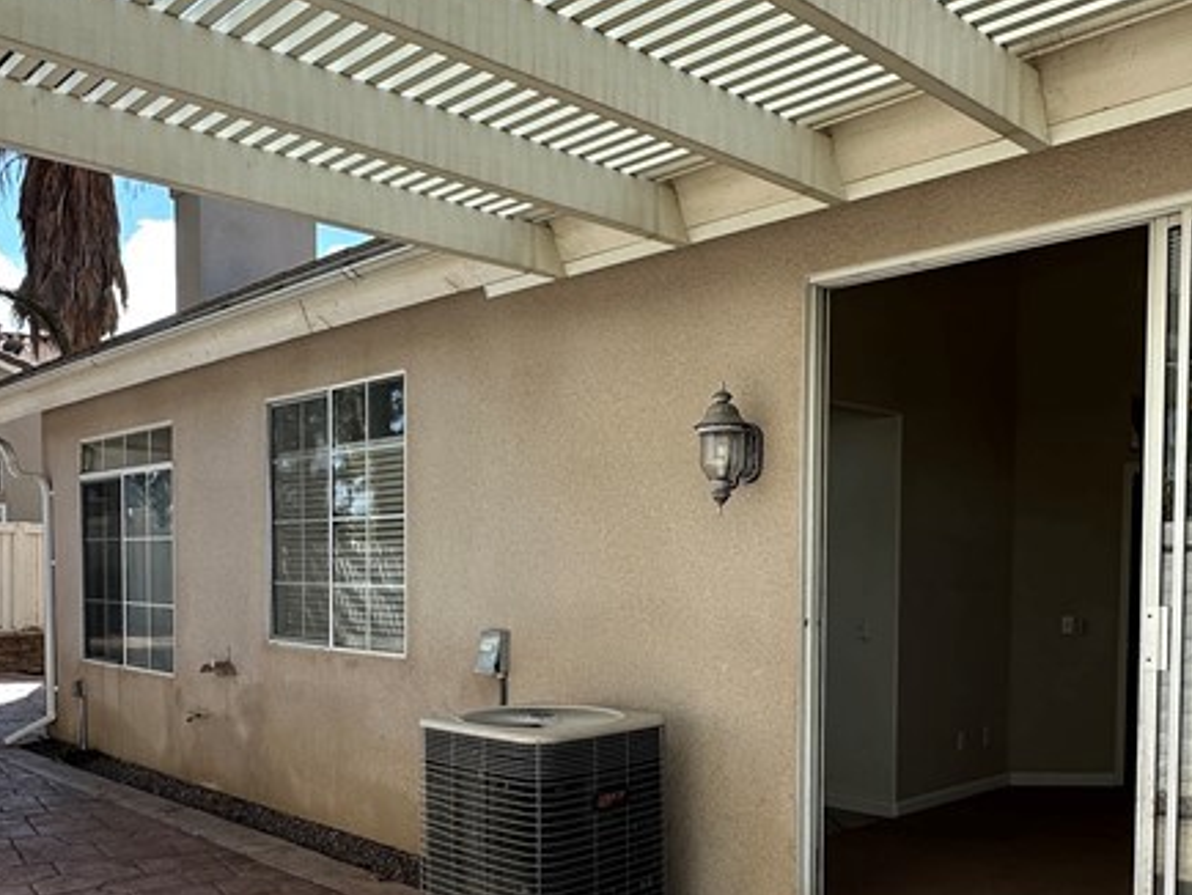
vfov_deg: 42.2
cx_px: 555
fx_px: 1137
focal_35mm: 33
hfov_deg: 55.3
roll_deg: -0.7
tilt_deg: -3.1
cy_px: 618
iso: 40
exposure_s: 1/673
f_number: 2.2
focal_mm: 2.22
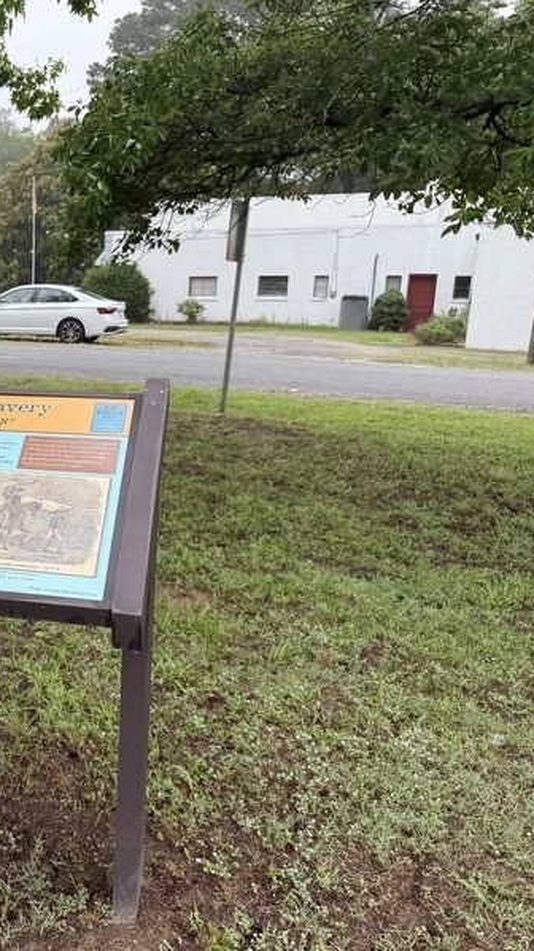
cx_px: -43
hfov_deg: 30.4
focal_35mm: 35
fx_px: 882
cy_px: 476
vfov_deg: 56.6
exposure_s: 1/868
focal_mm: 6.76
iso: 80
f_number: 1.78
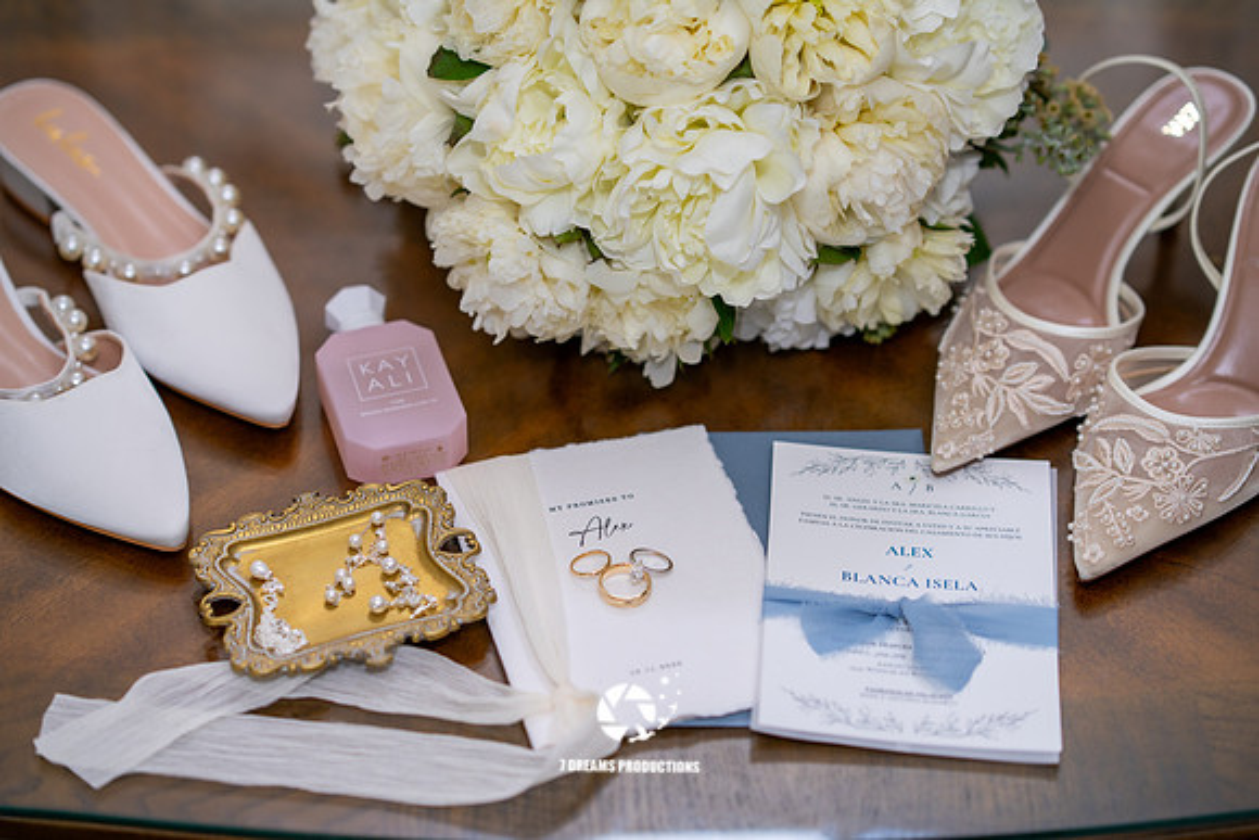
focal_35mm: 85
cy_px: 420
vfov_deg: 16.1
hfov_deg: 23.9
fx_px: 2973
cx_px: 630
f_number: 2
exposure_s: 1/125
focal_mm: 85
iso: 320
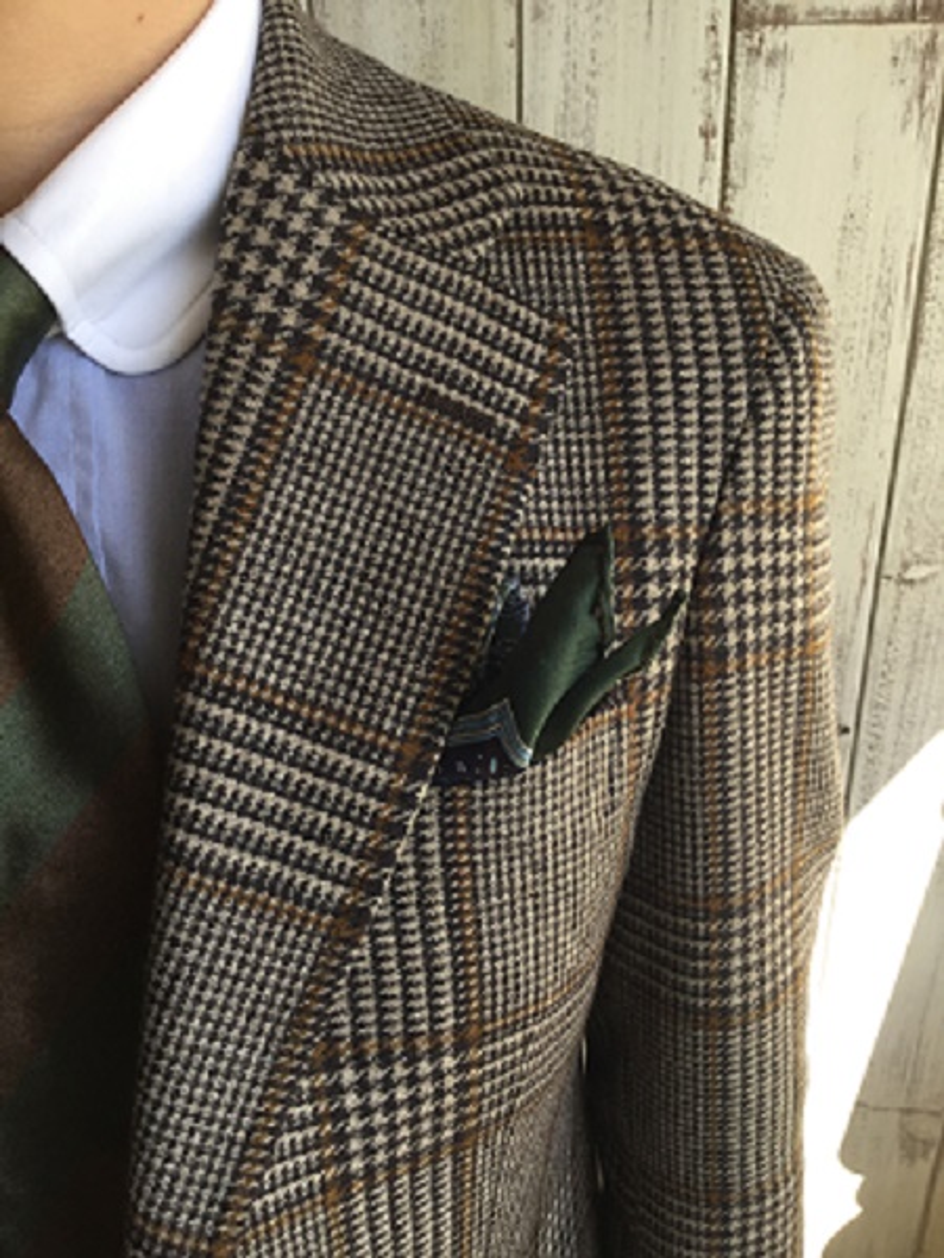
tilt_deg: -26.2
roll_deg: +1.7
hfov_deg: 45.4
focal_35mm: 31
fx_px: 1127
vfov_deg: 58.4
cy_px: 629
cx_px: 472
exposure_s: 1/120
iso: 32
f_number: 2.4
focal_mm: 3.3
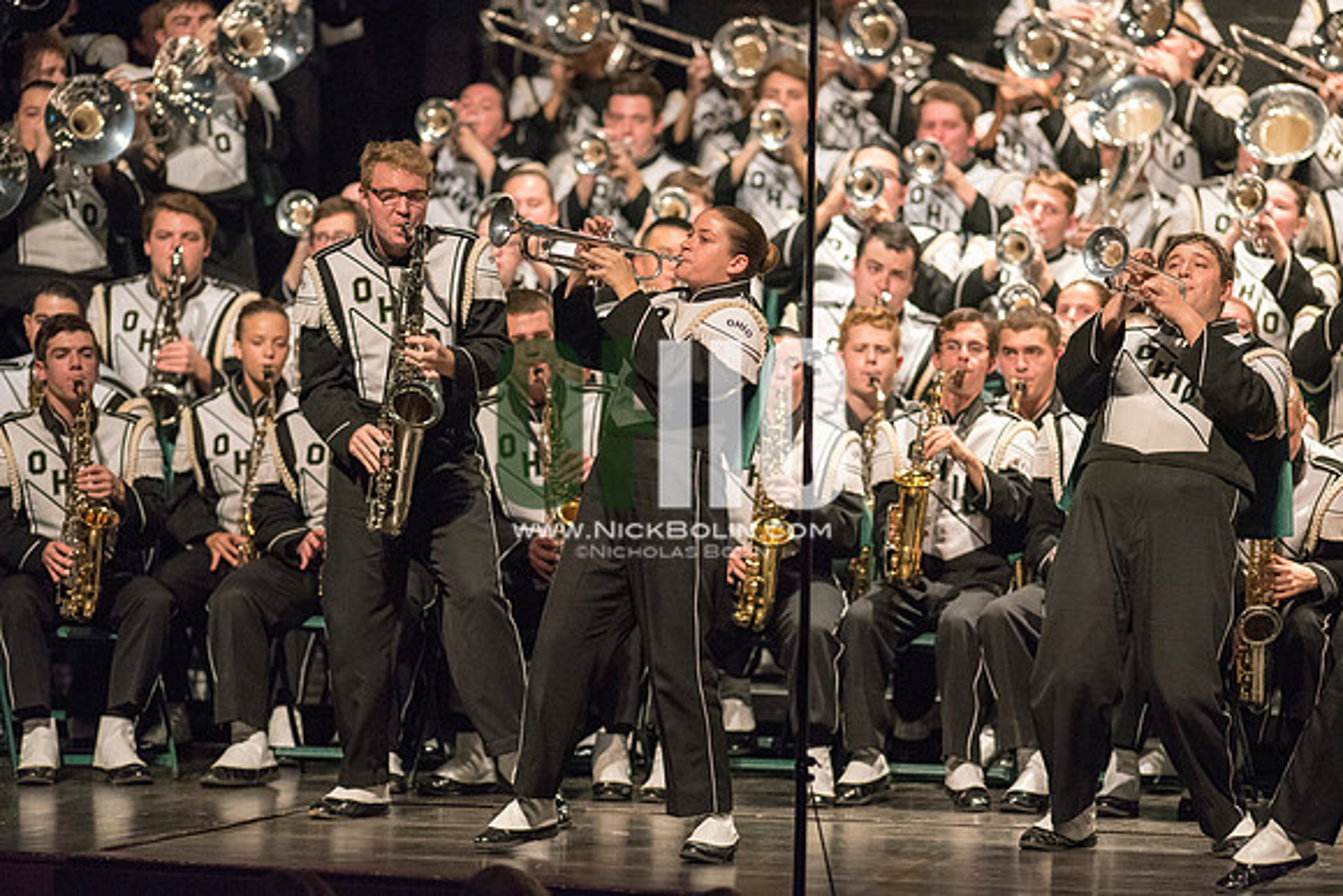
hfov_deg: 6.9
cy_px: 448
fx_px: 11194
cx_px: 672
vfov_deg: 4.6
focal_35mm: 300
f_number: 2.8
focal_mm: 300
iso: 4000
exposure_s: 1/500
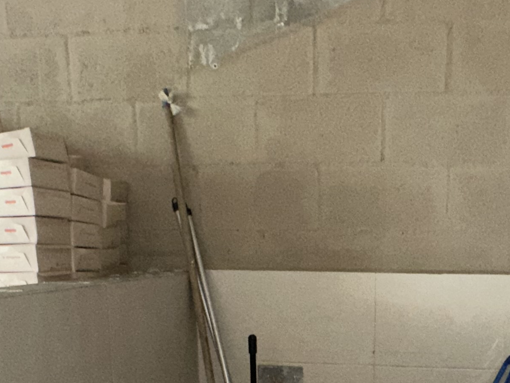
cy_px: 380
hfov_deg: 39.7
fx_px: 693
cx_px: 357
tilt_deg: -10.6
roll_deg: +0.4
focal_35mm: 47
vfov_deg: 29.0
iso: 200
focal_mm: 2.22
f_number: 2.2
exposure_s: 1/60
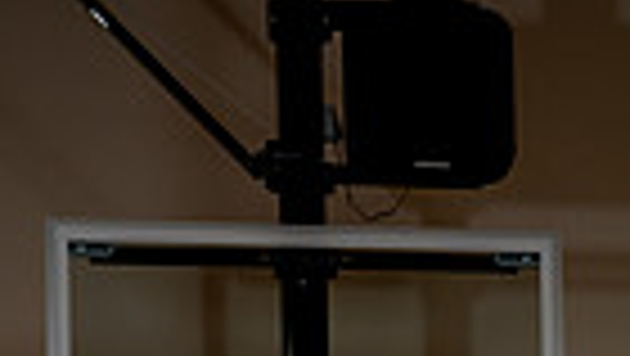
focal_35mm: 128
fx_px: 2140
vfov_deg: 8.4
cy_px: 973
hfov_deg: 16.7
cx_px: 441
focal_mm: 38
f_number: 5.6
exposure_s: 1/250
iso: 200
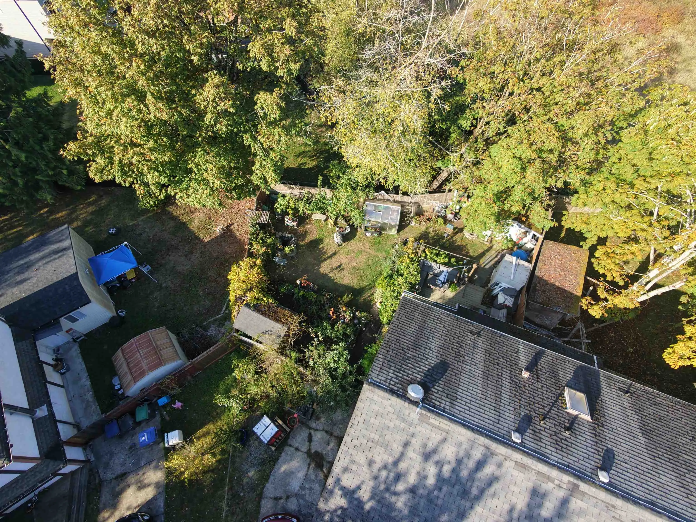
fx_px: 322
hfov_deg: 94.5
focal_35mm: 16
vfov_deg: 78.1
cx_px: 348
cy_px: 261
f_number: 2.2
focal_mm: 3.05
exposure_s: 1/240
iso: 100
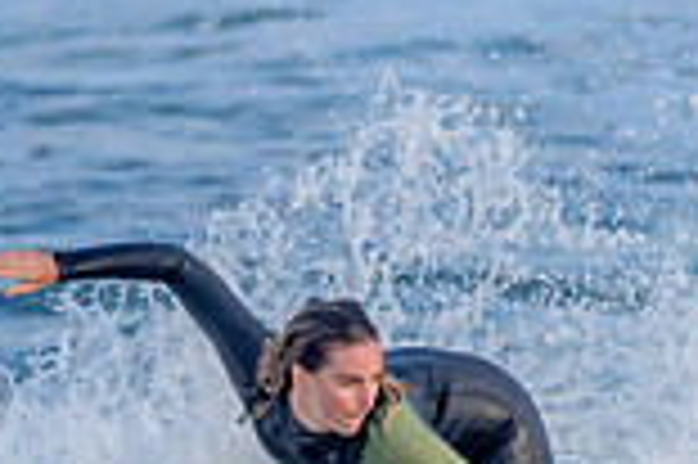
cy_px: 513
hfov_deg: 0.9
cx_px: 261
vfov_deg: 0.6
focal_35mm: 2291
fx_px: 44372
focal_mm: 500
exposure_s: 1/1250
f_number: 5.6
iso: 320
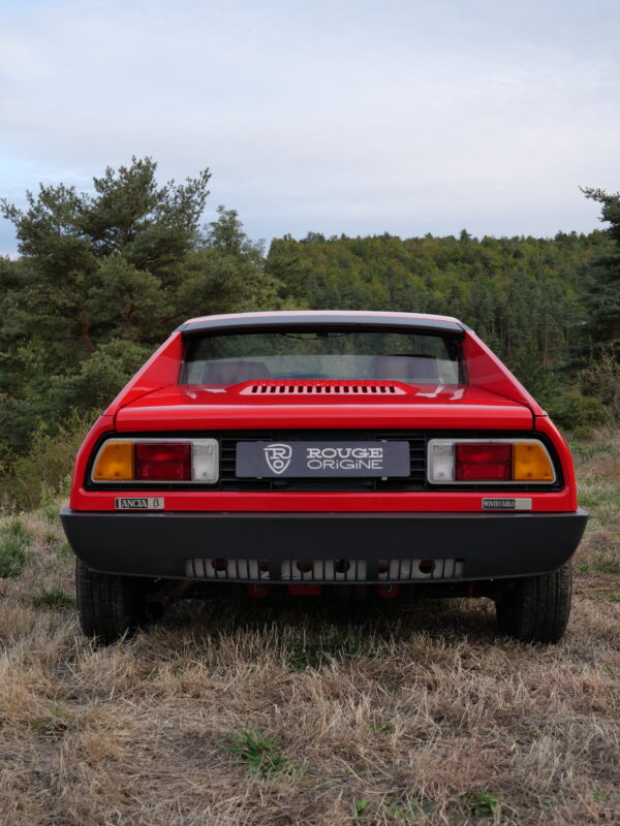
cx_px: 310
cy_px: 413
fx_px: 1051
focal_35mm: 44
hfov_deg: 32.9
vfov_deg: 42.9
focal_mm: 22
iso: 200
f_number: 5
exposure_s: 1/160
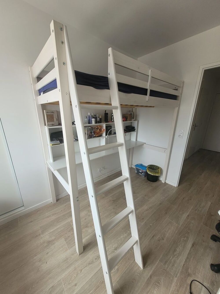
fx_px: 110
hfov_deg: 89.9
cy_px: 147
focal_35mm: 13
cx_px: 110
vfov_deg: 106.2
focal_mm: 1.74
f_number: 2.2
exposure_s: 1/100
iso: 64
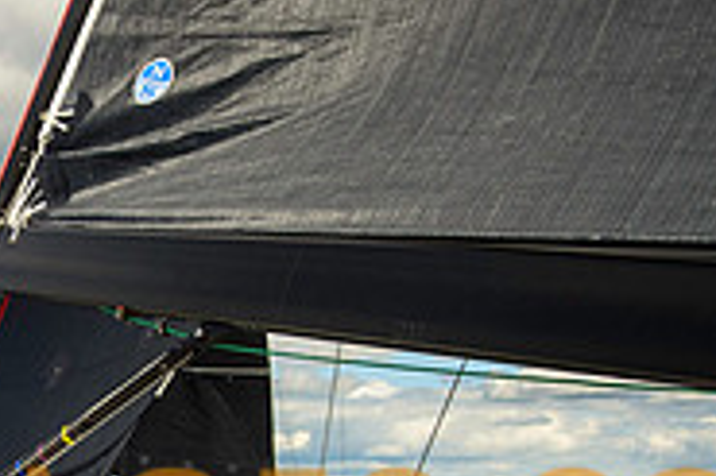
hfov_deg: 21.8
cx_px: -119
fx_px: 1729
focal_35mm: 87
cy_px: 545
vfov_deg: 15.2
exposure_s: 1/1600
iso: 320
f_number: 5.6
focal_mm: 25
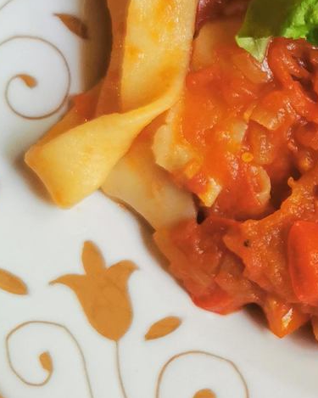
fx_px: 1059
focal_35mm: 90
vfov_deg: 21.3
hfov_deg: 16.2
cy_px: 171
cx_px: 416
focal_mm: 5.56
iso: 125
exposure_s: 1/120
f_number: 1.6
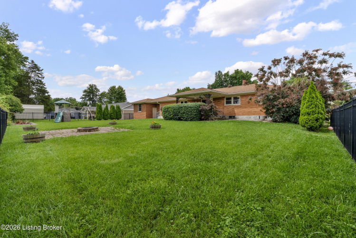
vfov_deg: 73.8
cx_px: 178
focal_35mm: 16
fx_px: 158
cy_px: 119
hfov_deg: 96.7
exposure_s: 1/400
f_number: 11
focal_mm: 16
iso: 400
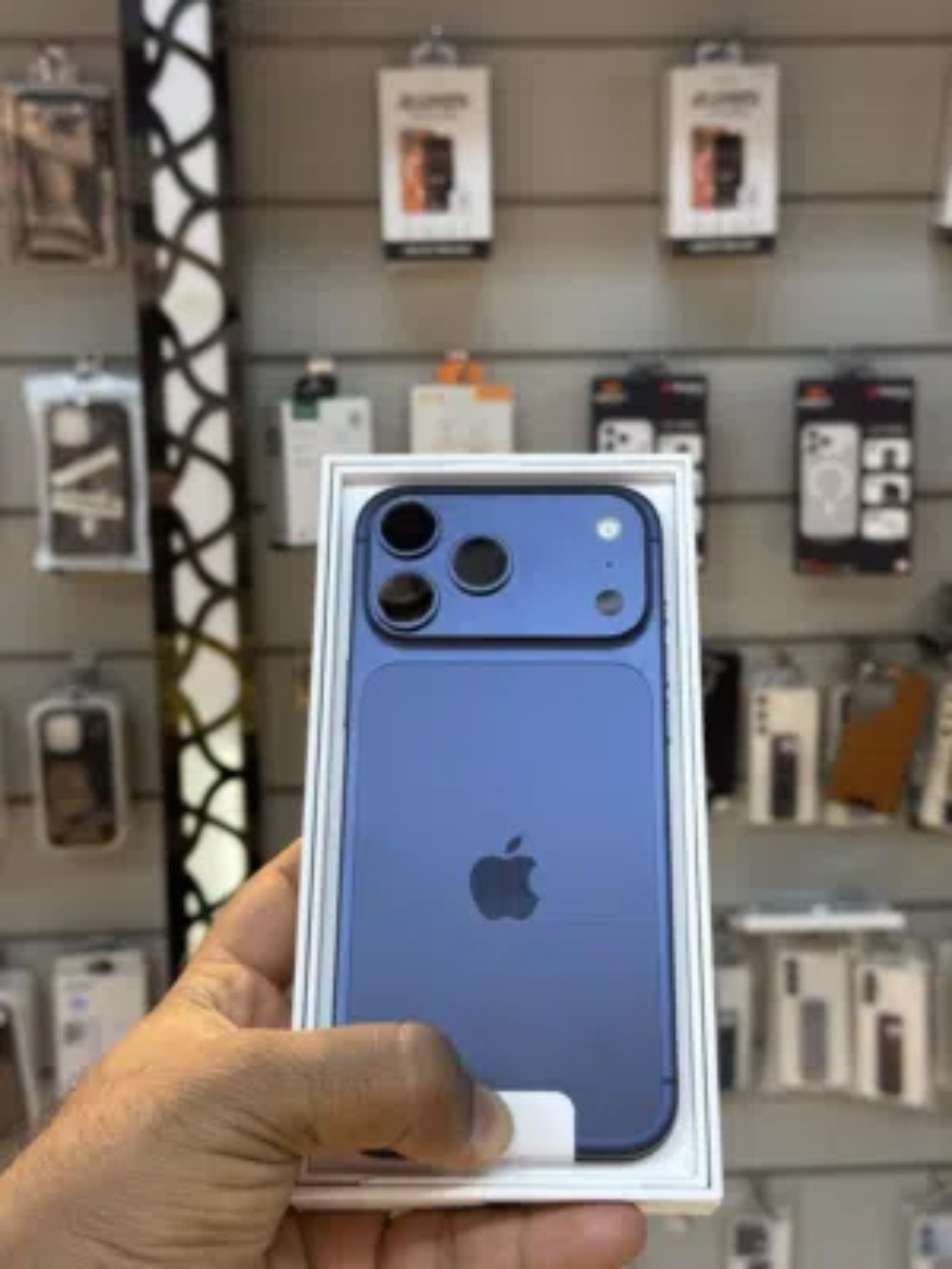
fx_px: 1760
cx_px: 476
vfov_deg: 39.7
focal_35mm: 48
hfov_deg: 30.3
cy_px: 634
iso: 64
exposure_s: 1/242
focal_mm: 6.76
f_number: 1.78
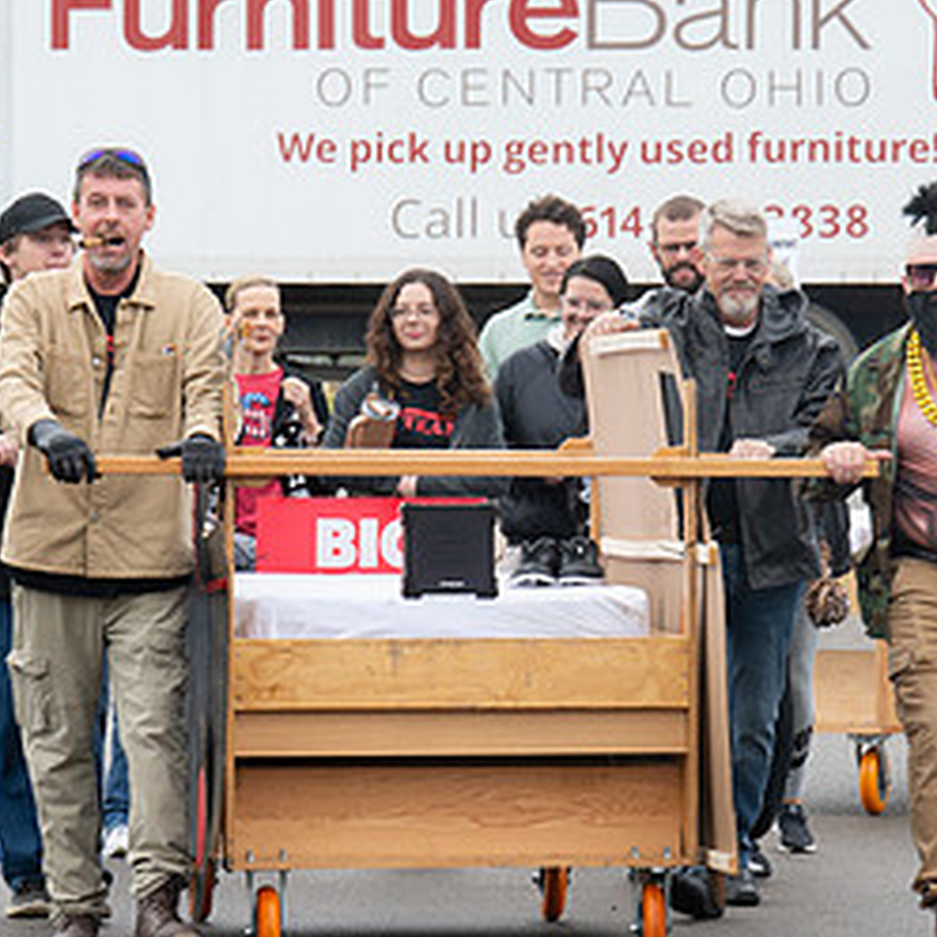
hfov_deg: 4.9
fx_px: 10872
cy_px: 399
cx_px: 620
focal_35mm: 355
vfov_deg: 4.9
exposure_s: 1/200
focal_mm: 170
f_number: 10
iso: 640
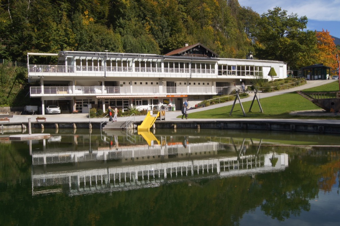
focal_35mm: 33
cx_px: 170
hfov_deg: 57.3
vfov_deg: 39.9
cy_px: 113
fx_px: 311
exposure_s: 1/160
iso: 200
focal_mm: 22
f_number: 16
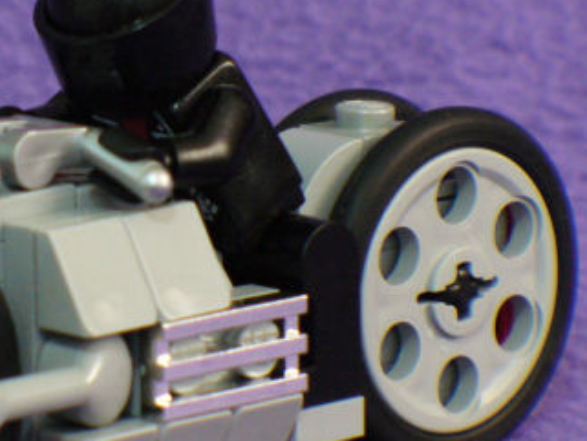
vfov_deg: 3.6
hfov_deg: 4.8
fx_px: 7040
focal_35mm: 415
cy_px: 256
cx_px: 93
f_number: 4.5
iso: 200
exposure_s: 1/4
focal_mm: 36.6
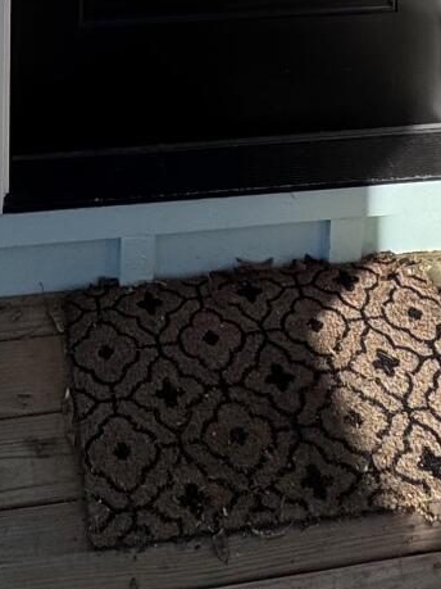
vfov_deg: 21.2
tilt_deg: -6.0
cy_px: -470
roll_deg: -0.9
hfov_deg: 23.7
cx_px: 92
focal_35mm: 61
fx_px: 1037
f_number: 2.2
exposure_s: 1/1420
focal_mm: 2.22
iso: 50
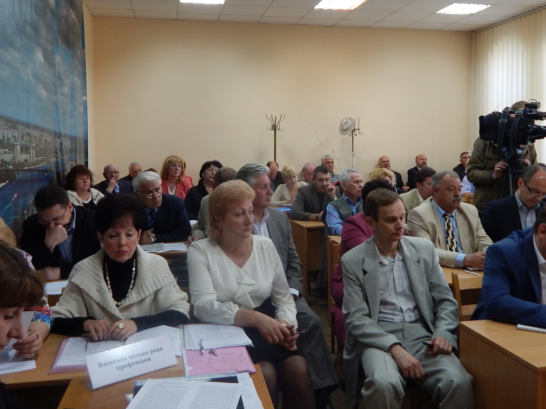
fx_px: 536
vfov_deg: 41.7
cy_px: 173
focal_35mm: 34
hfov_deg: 53.9
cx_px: 292
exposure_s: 1/30
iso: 160
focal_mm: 4
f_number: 3
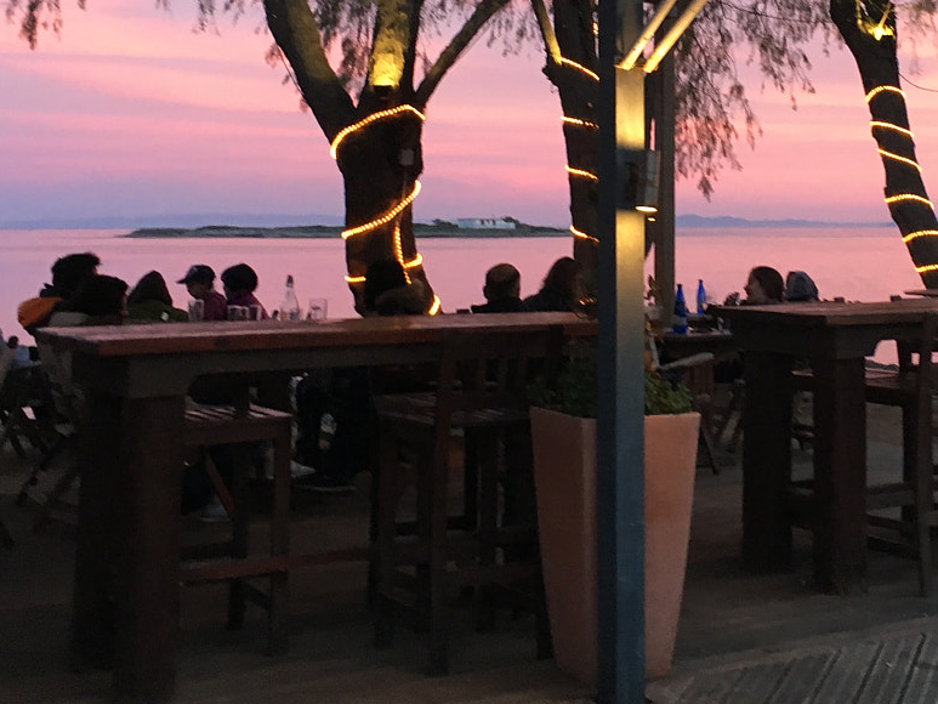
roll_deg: +0.3
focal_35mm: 60
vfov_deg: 24.0
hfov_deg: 31.8
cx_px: 647
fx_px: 1626
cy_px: 117
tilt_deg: +5.1
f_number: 2.2
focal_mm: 4.15
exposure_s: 1/33
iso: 125
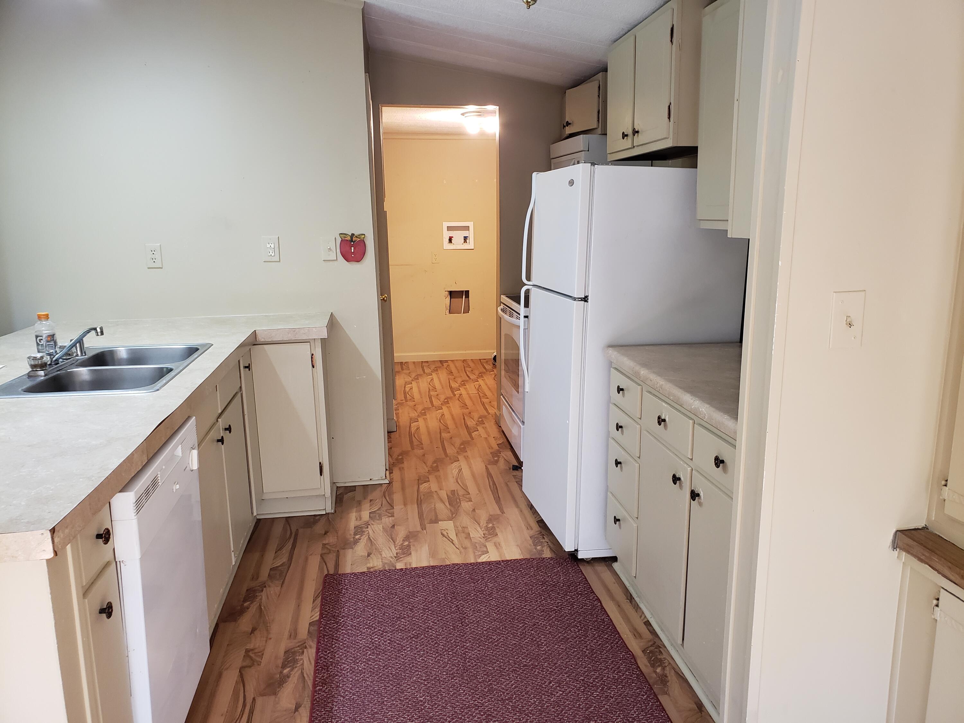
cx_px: 482
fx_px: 724
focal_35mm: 26
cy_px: 362
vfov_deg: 53.1
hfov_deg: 67.3
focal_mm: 4.3
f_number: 2.4
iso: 320
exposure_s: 1/30
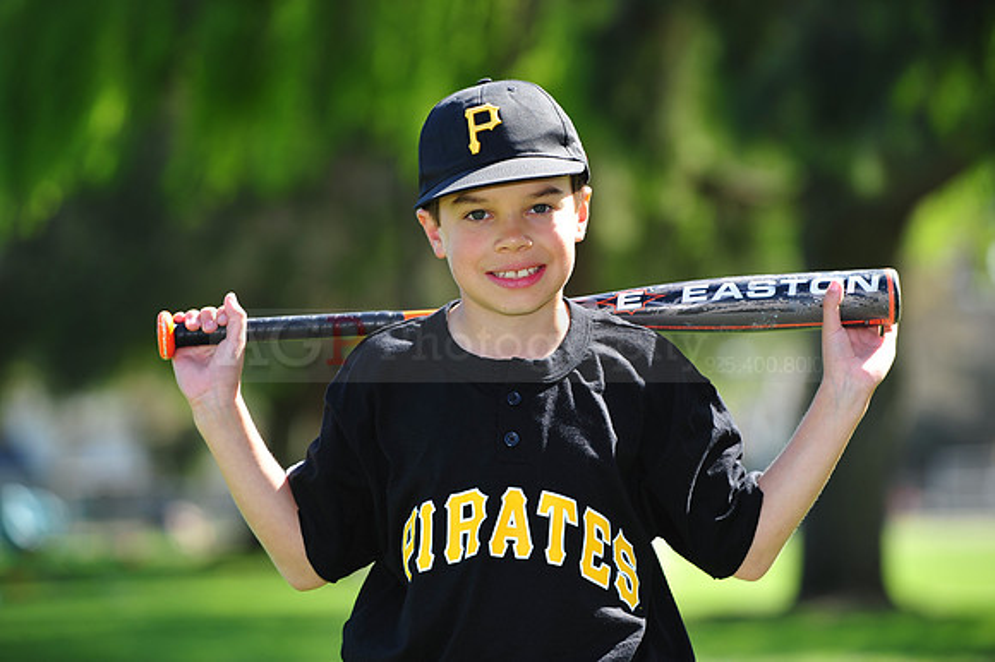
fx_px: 4281
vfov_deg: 8.8
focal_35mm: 155
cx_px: 498
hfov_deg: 13.3
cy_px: 331
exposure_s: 1/400
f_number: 4.5
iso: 200
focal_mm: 155
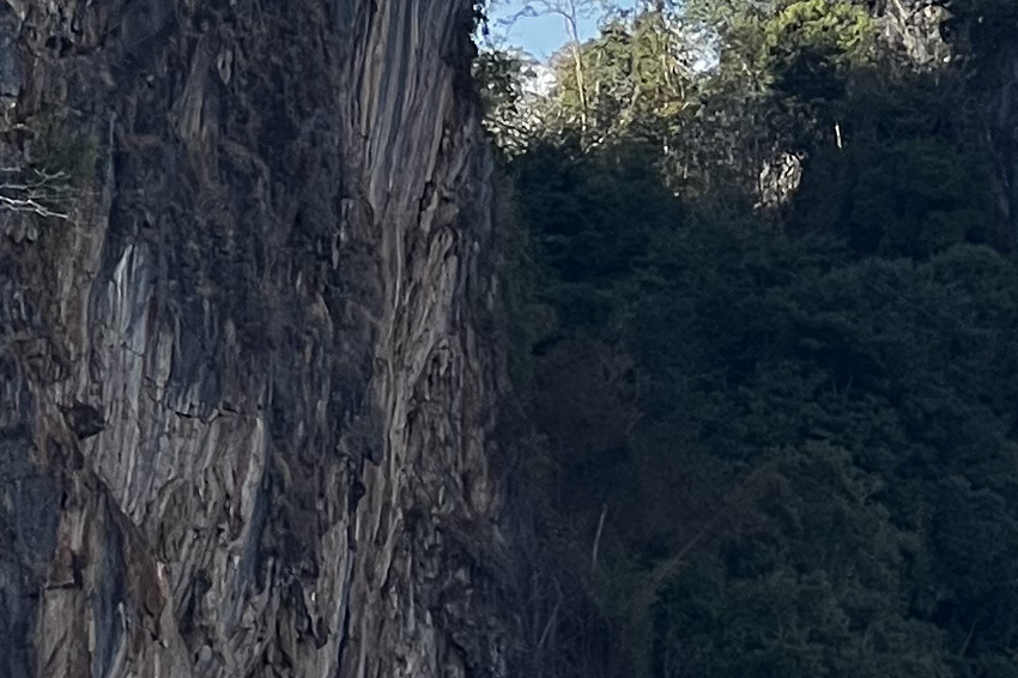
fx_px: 10656
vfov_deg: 3.6
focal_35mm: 377
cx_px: 1271
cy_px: 890
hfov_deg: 5.4
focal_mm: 9
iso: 32
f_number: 2.8
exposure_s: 1/367
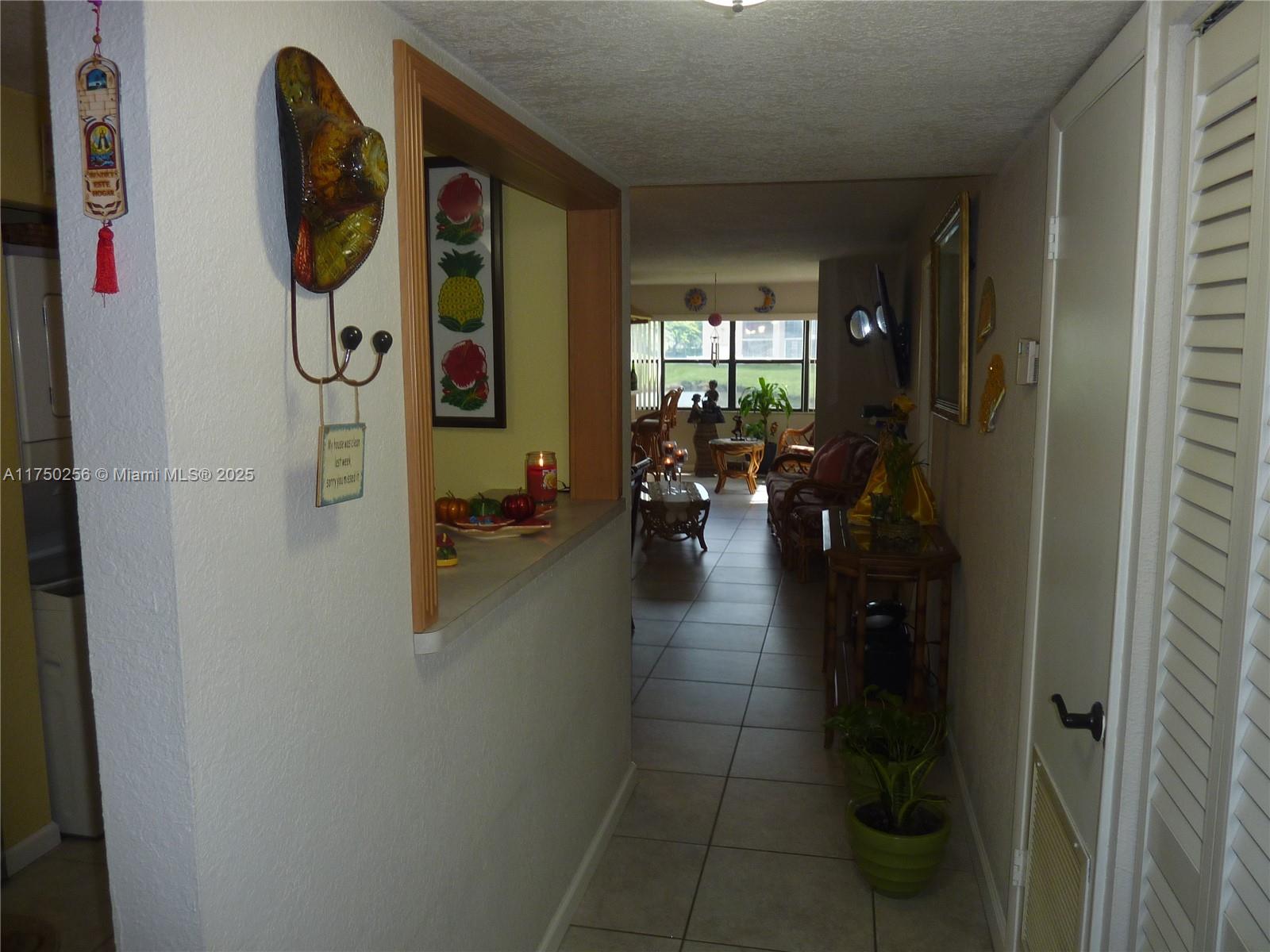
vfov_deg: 54.9
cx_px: 635
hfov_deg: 69.4
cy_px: 476
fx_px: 917
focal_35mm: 25
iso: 100
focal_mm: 4.1
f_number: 3.3
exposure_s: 1/30
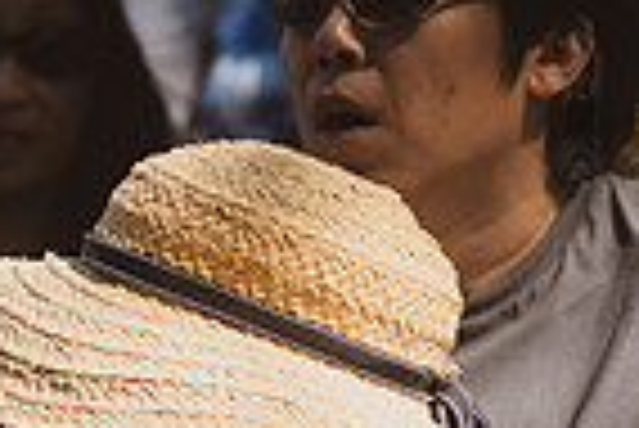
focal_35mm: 590
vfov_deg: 2.3
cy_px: 834
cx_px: -220
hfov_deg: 3.5
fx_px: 10483
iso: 1000
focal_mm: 112
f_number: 4
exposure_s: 1/4000
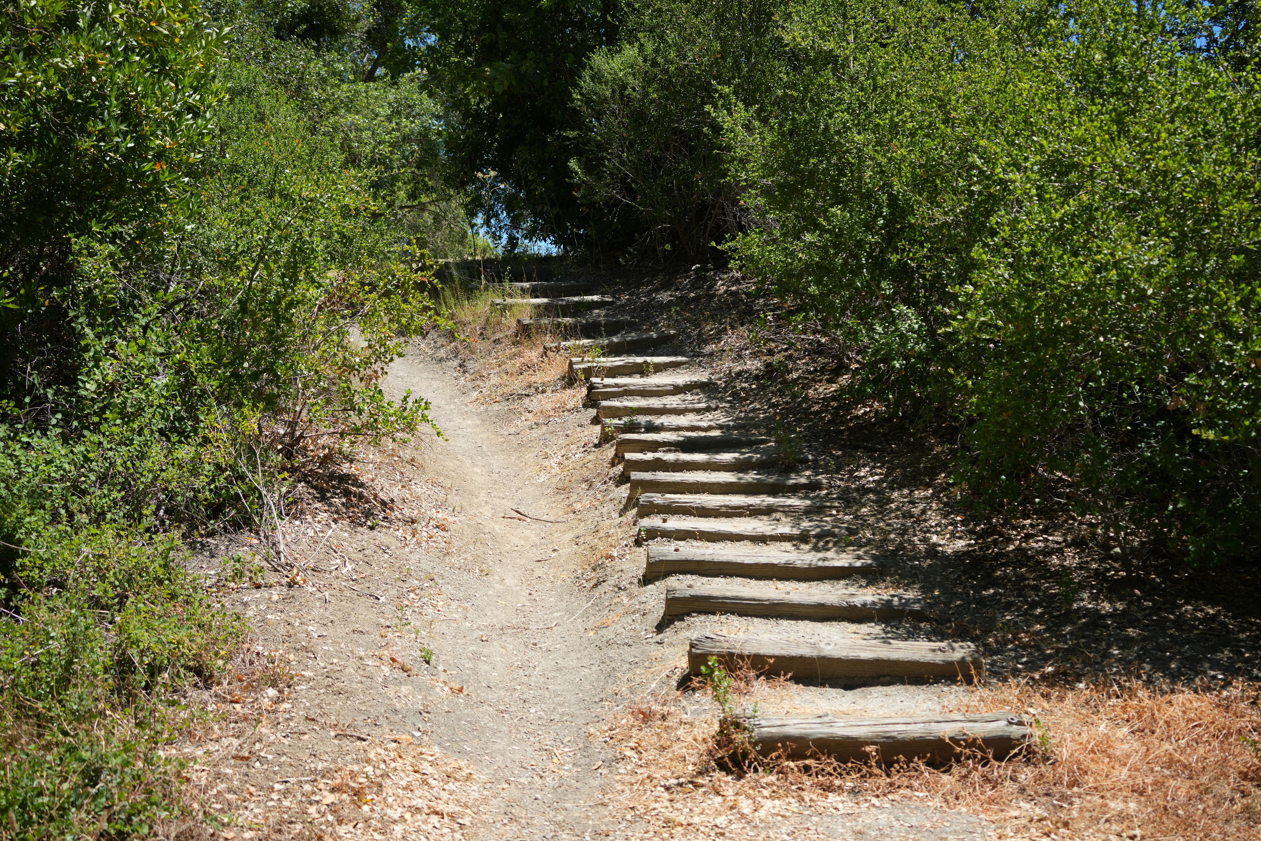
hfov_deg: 39.6
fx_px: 1751
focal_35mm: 50
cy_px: 420
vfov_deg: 27.0
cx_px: 630
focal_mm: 50
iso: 250
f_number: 4.5
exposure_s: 1/1000
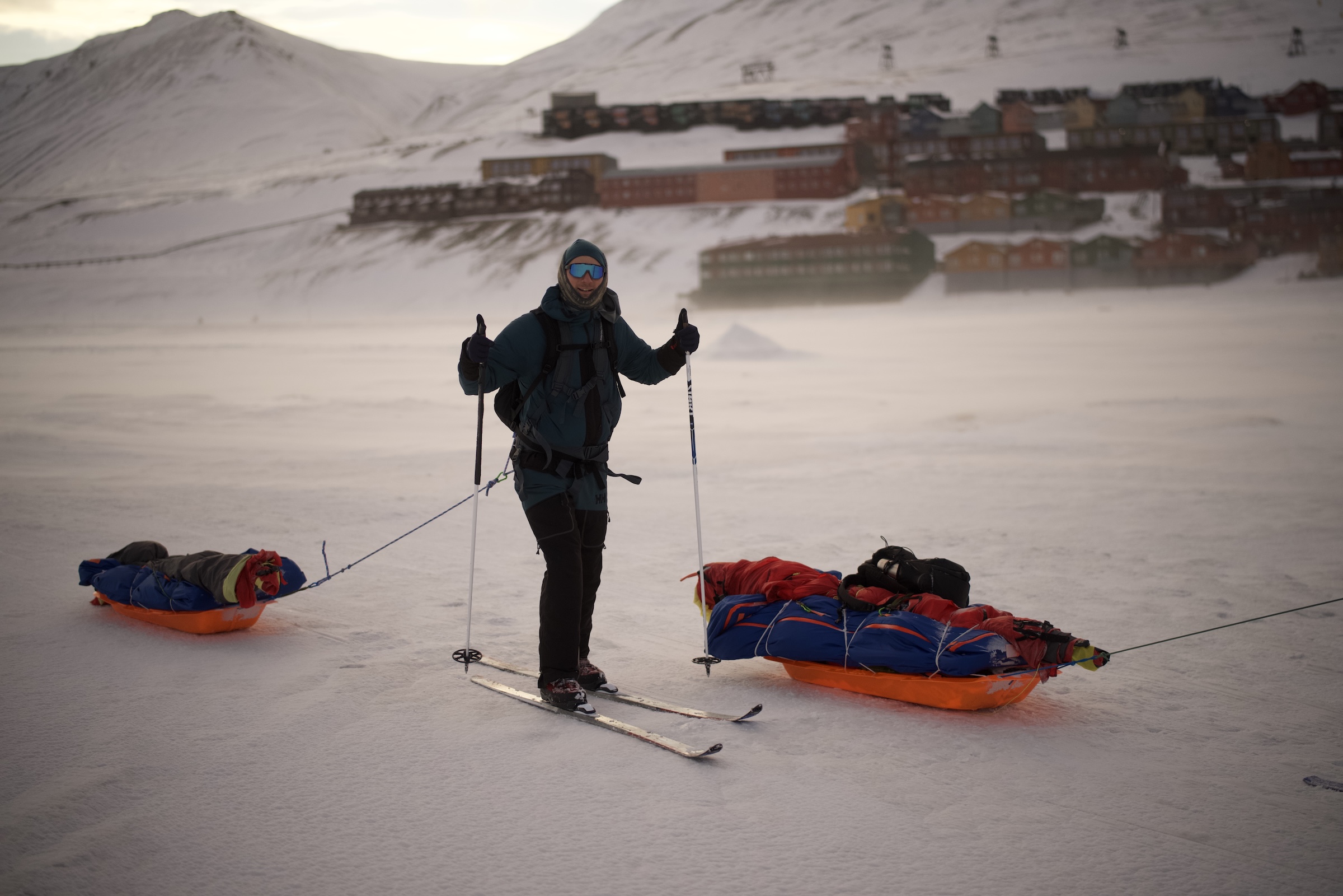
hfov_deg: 39.6
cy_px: 448
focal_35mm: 50
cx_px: 672
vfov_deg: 27.0
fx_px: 1865
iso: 500
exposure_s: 1/8000
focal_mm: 50
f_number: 1.6
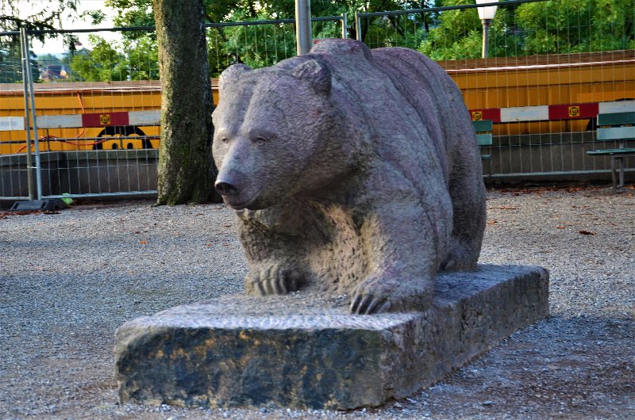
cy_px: 210
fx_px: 1637
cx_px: 318
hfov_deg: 22.0
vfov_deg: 14.6
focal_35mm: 93
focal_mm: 62
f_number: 7.1
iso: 400
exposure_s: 1/40
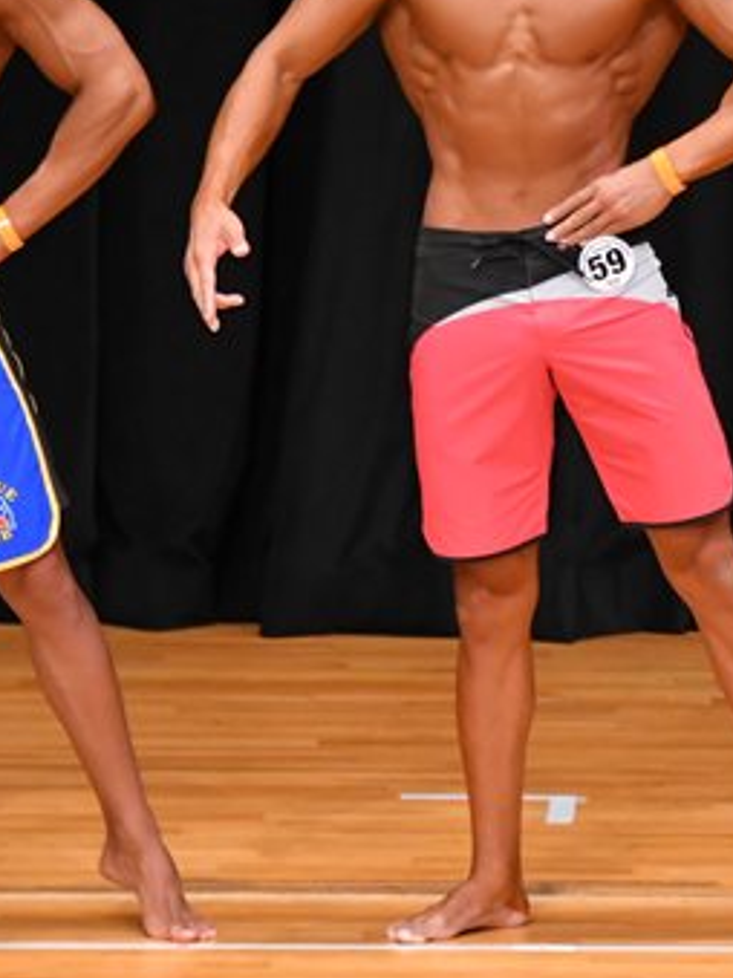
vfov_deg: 3.3
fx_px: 16753
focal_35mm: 593
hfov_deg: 2.5
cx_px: 919
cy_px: 286
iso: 4000
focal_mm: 180
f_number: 5.6
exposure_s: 1/400
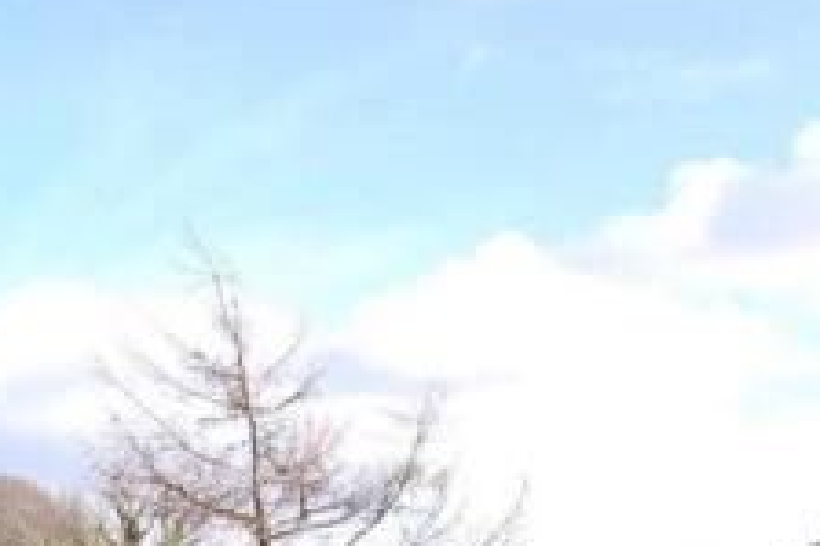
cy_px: 781
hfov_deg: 22.9
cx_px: 183
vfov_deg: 14.6
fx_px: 2003
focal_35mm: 88
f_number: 7.1
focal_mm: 20
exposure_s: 1/200
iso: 200
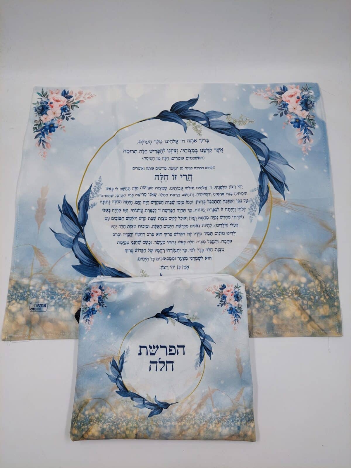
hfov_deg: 56.8
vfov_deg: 71.6
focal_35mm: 24
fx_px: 324
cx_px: 176
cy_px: 234
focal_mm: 5.23
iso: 40
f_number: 1.8
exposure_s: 1/309
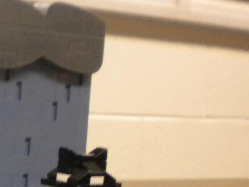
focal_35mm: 107
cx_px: -6
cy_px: 233
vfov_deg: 13.4
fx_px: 770
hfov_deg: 17.9
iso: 400
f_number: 3.1
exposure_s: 1/31.7
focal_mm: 6.3
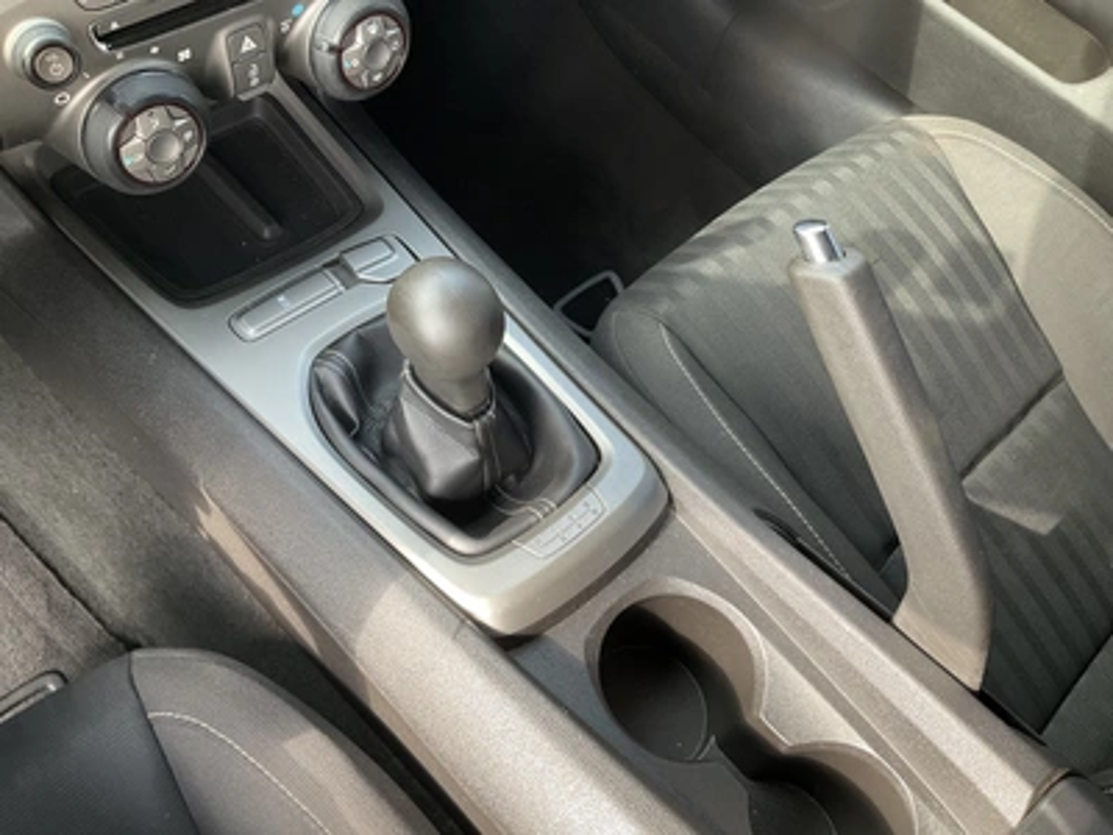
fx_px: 932
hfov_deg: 61.7
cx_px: 556
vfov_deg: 48.2
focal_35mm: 29
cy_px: 418
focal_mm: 3
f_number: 1.8
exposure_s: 1/122
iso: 64
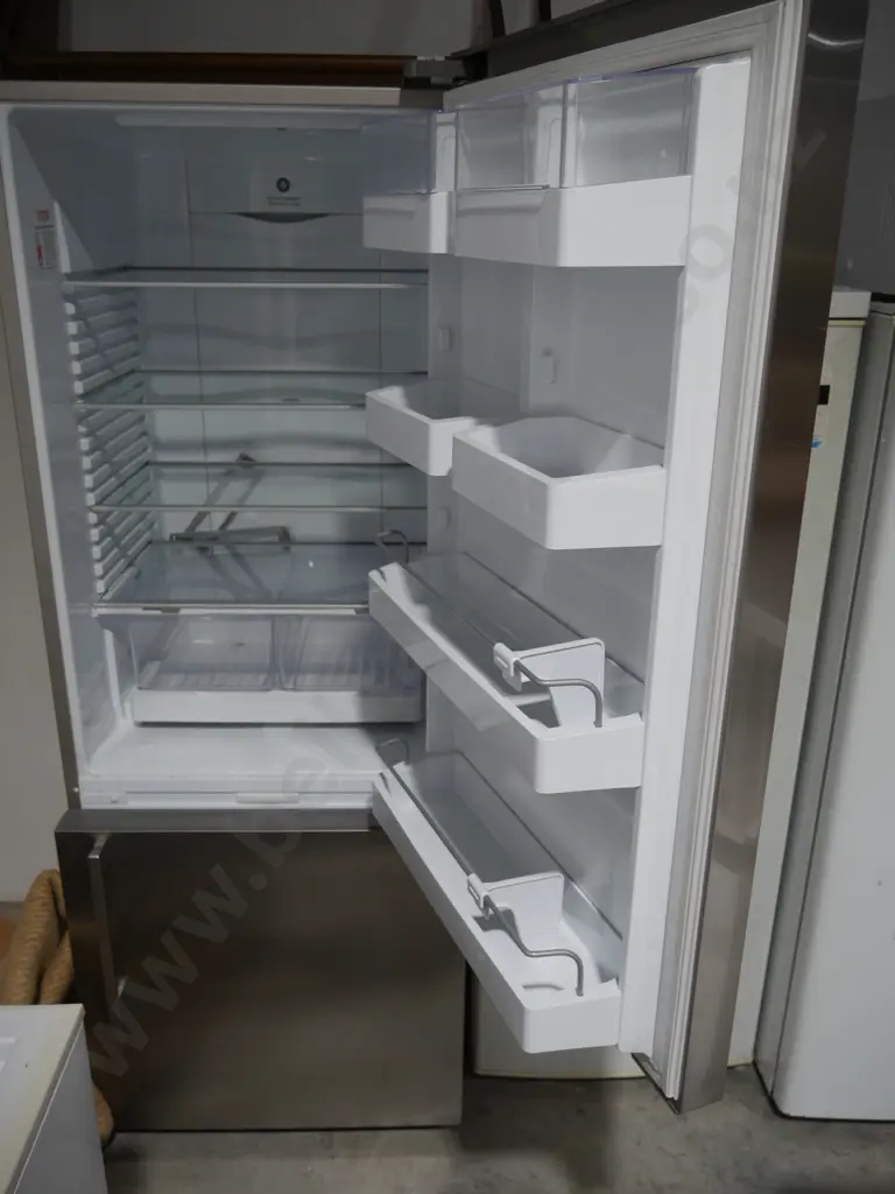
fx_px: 965
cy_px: 597
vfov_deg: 63.4
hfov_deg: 49.7
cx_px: 448
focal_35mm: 28
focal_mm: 14
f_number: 3.5
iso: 200
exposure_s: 1/80
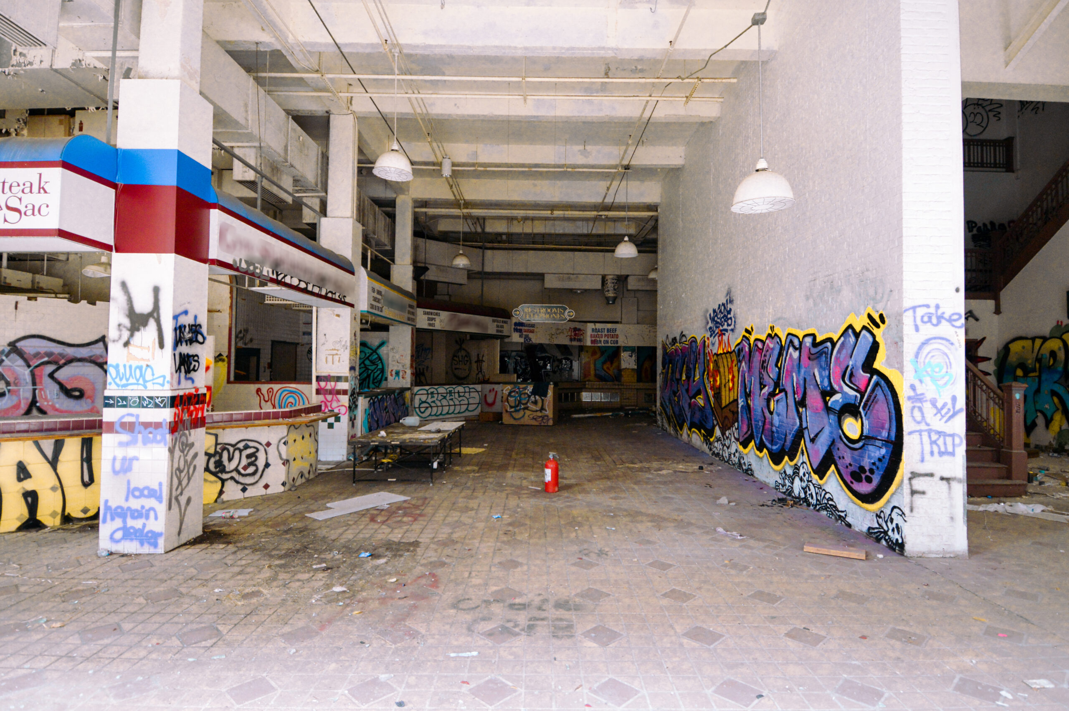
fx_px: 534
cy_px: 356
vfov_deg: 67.3
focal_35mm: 18
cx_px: 534
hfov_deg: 90.1
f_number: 4
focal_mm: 12
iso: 1800
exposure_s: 1/60
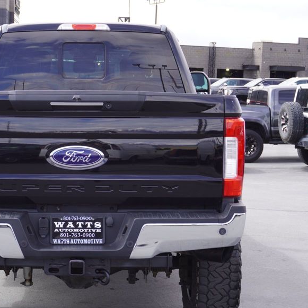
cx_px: 85
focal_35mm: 79
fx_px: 793
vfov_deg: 22.0
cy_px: 180
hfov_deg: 21.8
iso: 100
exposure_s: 1/80
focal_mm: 35
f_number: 7.1
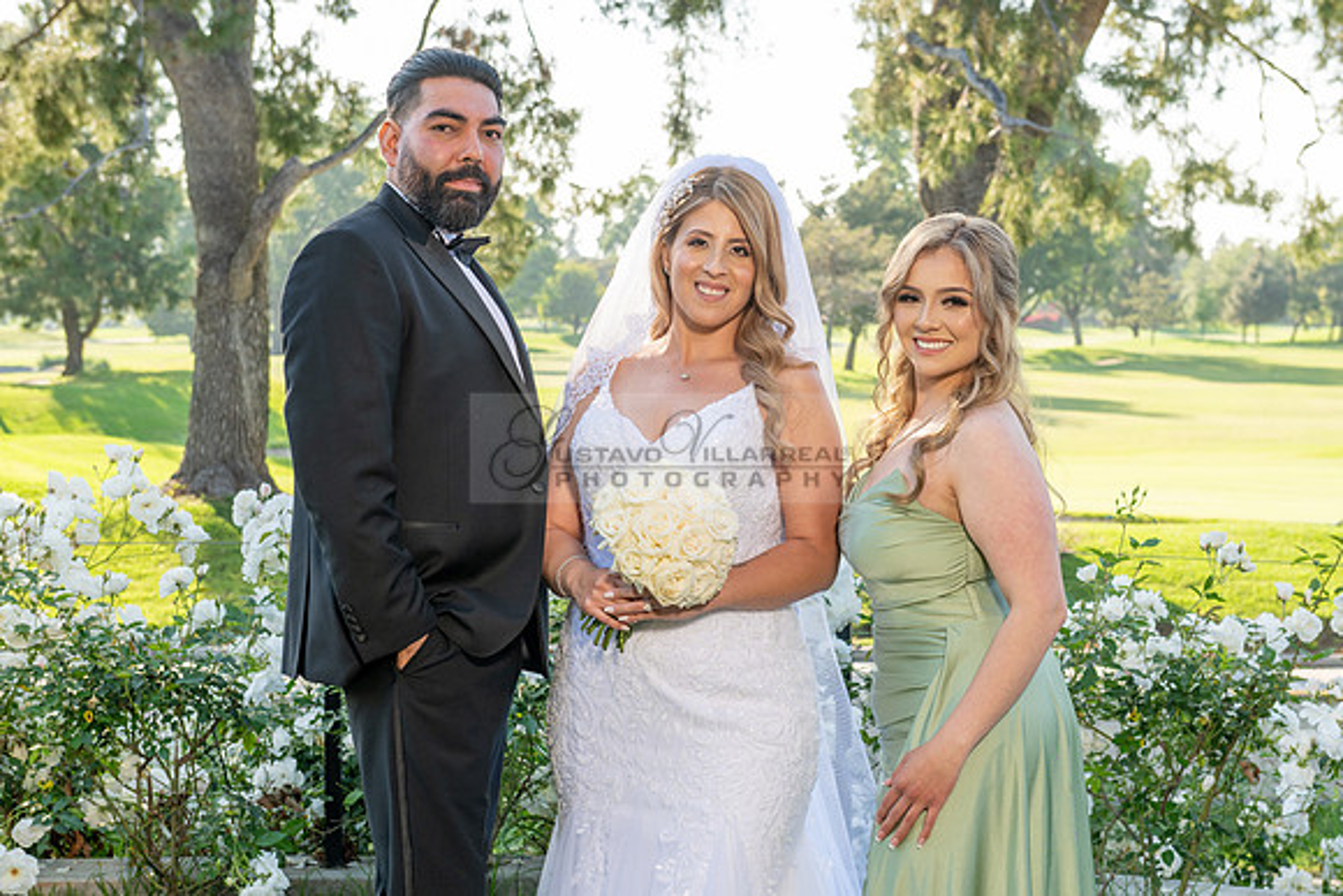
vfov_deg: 21.1
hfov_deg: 31.2
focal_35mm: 64
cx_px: 773
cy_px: 516
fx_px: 2405
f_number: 5.6
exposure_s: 1/200
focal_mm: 56
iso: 200
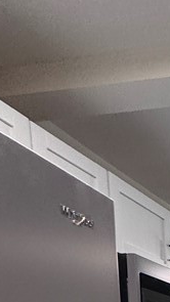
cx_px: 380
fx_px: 425
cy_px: 424
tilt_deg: -3.2
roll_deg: +1.9
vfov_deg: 28.9
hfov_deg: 15.5
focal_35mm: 53
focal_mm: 2.22
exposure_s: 1/120
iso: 200
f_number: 2.2
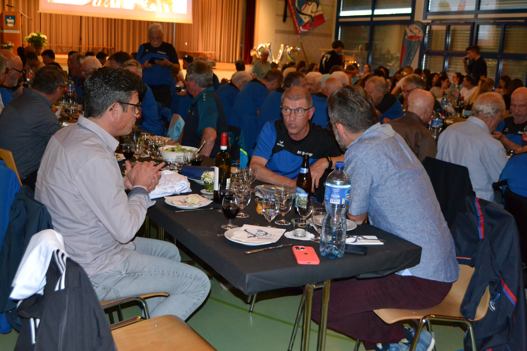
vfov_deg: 34.2
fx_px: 571
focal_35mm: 39
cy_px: 176
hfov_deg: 49.6
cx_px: 264
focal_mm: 26
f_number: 4.2
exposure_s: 1/60
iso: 3200
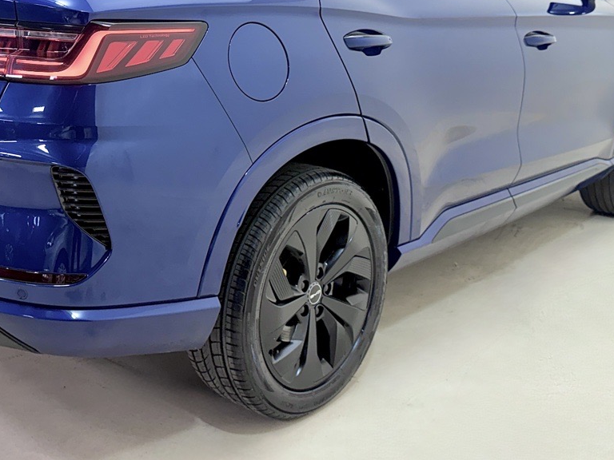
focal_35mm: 45
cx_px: 227
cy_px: 125
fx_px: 798
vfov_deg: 31.7
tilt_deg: -10.6
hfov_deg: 41.7
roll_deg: +0.0
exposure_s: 1/190
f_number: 1.78
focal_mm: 6.76
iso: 200
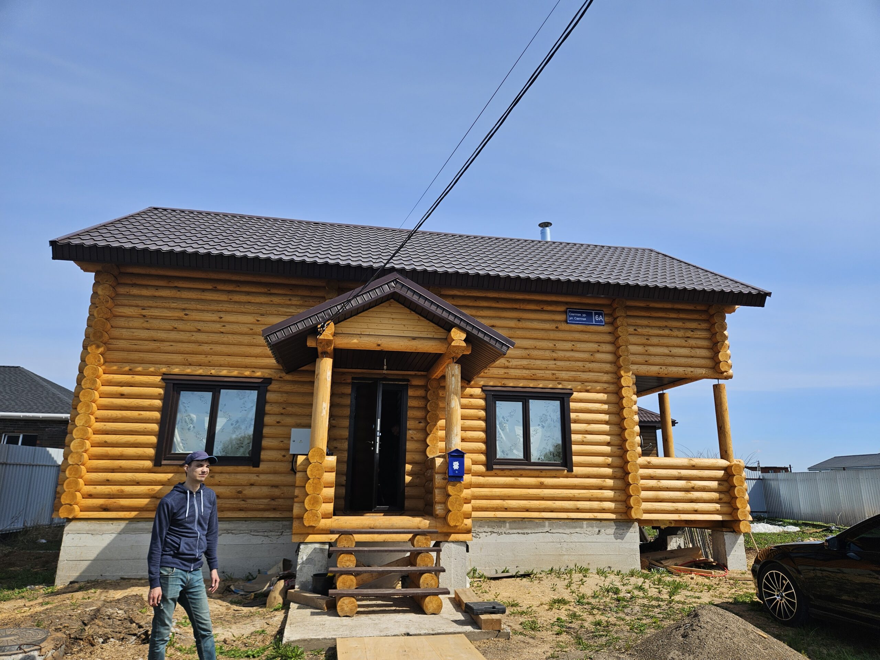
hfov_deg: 73.9
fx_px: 585
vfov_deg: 58.9
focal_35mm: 23
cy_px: 330
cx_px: 440
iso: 25
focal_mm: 5.4
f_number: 1.8
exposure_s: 1/2105
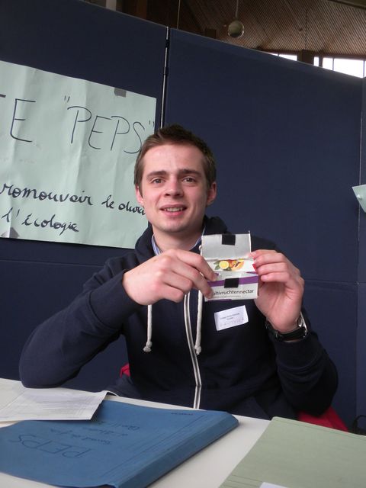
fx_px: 522
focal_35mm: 37
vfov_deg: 50.1
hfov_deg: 38.7
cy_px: 244
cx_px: 183
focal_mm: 6.6
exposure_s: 1/74.8
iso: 125
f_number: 3.5
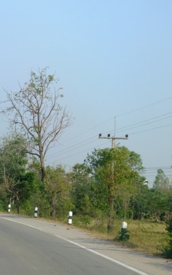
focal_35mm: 78
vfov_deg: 26.4
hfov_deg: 15.4
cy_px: 165
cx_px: -87
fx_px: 585
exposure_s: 1/4000
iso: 3200
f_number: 2.8
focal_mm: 25.7
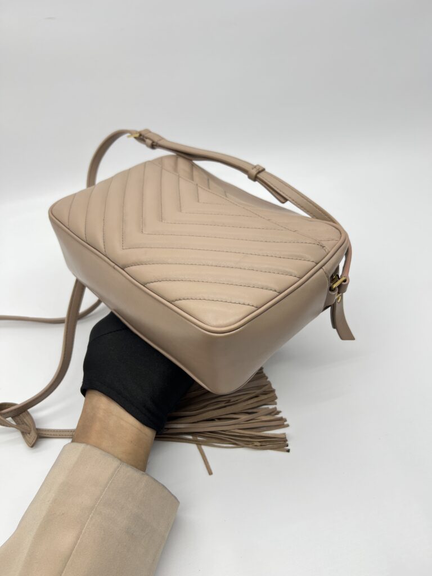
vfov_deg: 67.3
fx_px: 433
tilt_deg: -44.4
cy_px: 288
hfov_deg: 53.1
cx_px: 216
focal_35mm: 26
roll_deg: +4.6
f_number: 1.5
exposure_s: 1/104
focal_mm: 5.7
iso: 32
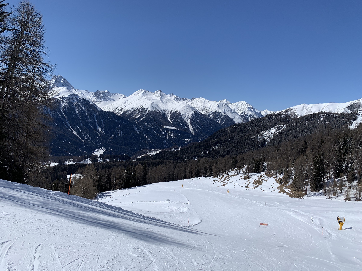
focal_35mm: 26
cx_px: 181
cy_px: 136
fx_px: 272
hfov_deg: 67.3
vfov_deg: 53.1
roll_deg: -6.0
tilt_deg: -5.0
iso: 25
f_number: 1.8
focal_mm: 4.25
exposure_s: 1/8000
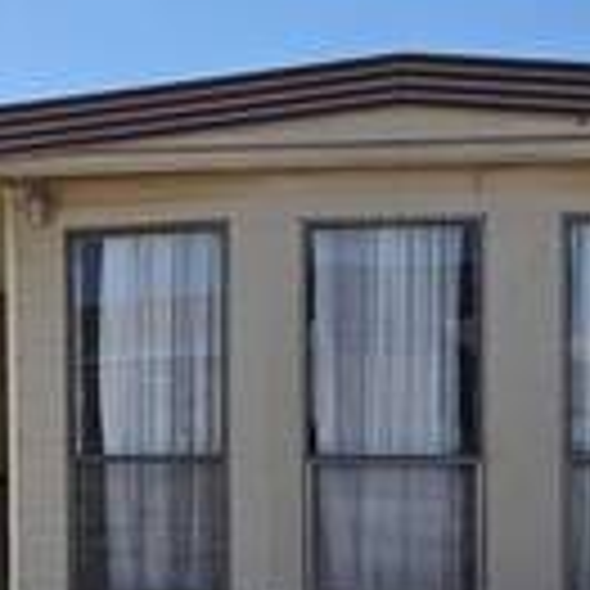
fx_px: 1601
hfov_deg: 20.7
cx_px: 140
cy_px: 500
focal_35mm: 83
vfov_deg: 20.6
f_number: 1.8
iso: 50
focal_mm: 5
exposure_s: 1/4176
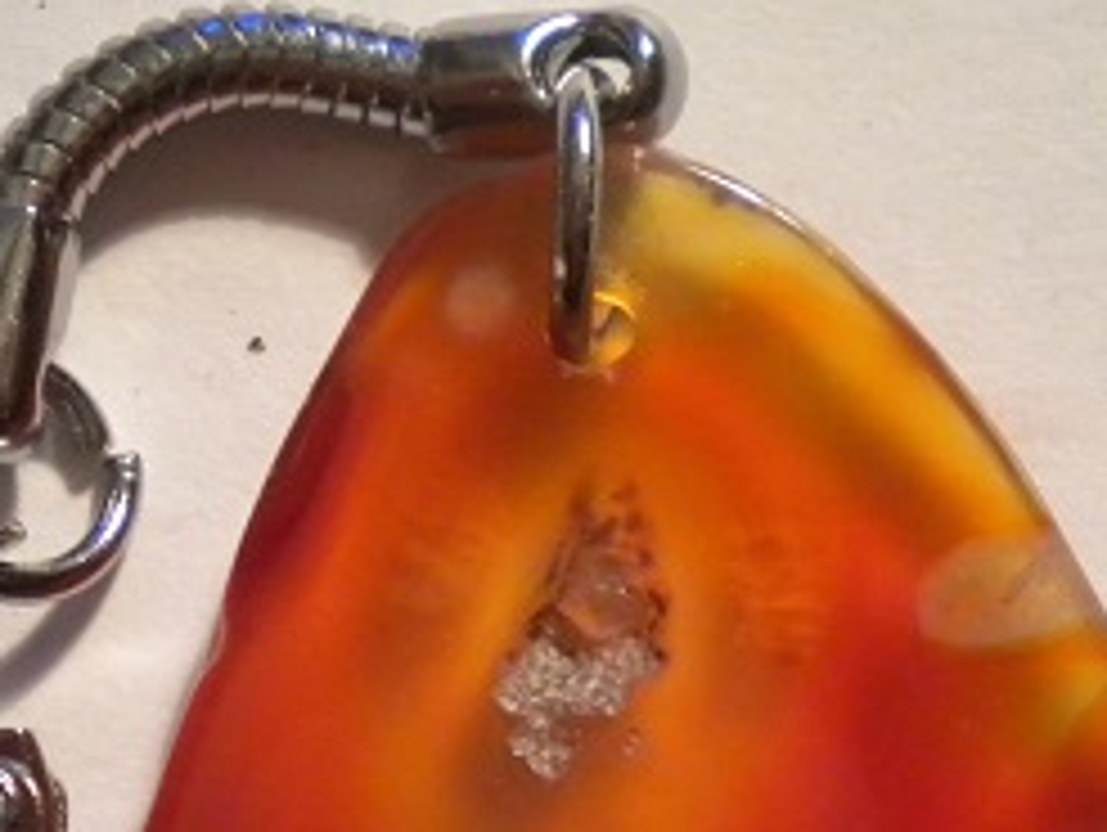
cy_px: 854
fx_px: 3201
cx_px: 459
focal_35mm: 100
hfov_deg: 19.6
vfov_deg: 14.6
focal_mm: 7.4
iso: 400
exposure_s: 1/20.3
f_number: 3.5
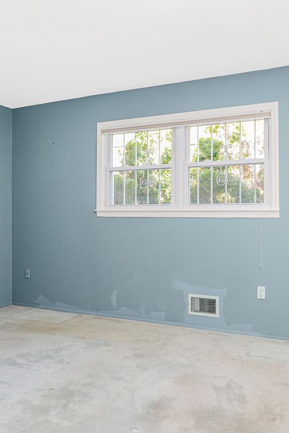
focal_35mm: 31
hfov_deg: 42.3
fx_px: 373
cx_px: 158
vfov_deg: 60.3
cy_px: 208
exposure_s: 1/10
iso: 64
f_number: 4
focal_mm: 16
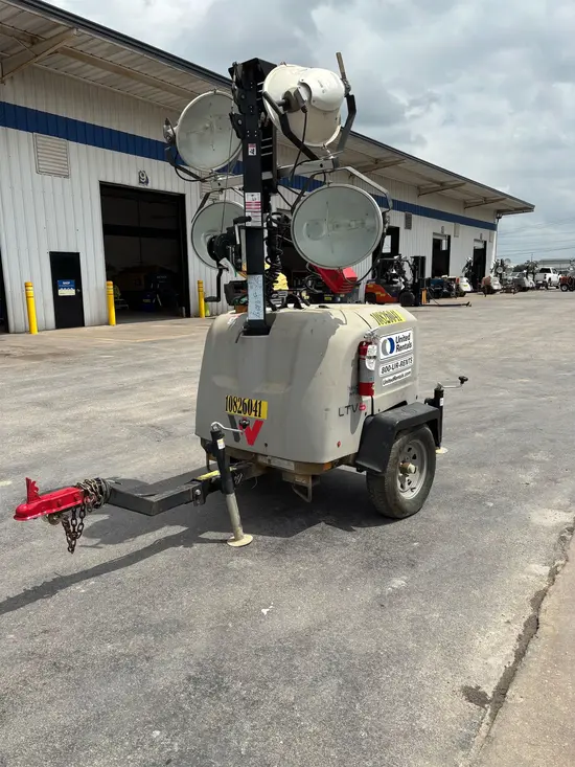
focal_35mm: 26
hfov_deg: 53.1
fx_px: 576
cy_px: 384
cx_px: 288
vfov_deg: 67.3
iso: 50
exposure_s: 1/4630
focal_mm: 5.96
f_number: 1.6
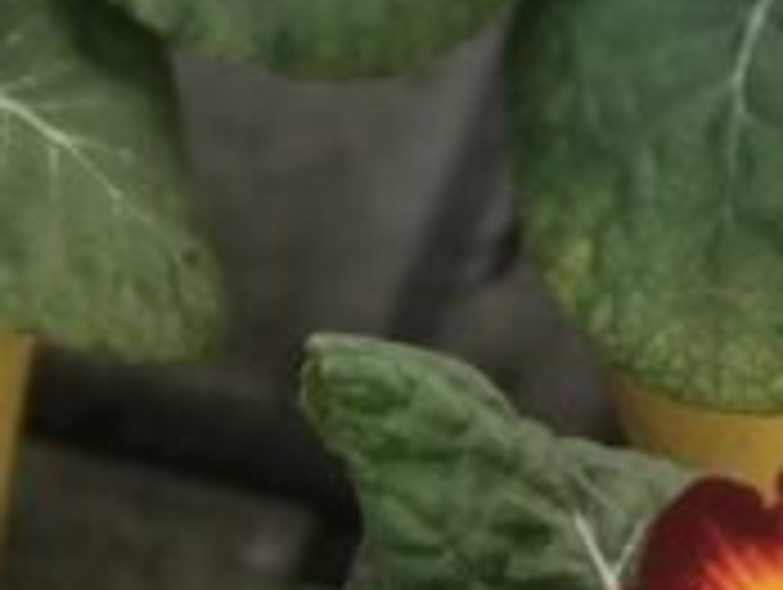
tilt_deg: -25.3
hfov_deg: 12.2
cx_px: -108
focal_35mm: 159
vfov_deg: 8.8
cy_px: -597
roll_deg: +0.7
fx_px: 3601
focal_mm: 6
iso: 64
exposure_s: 1/60
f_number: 2.4
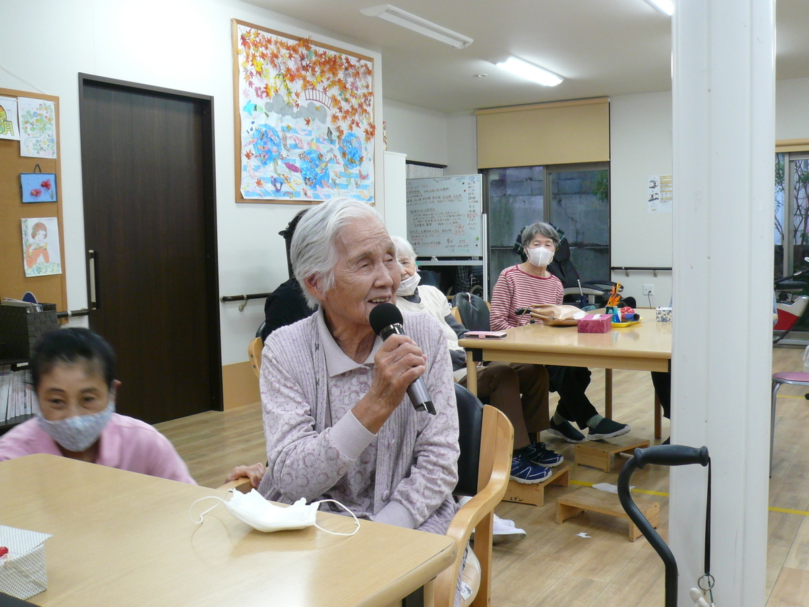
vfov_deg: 40.7
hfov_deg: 52.6
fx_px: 818
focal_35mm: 35
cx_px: 404
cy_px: 304
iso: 100
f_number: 2.8
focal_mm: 4.7
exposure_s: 1/30
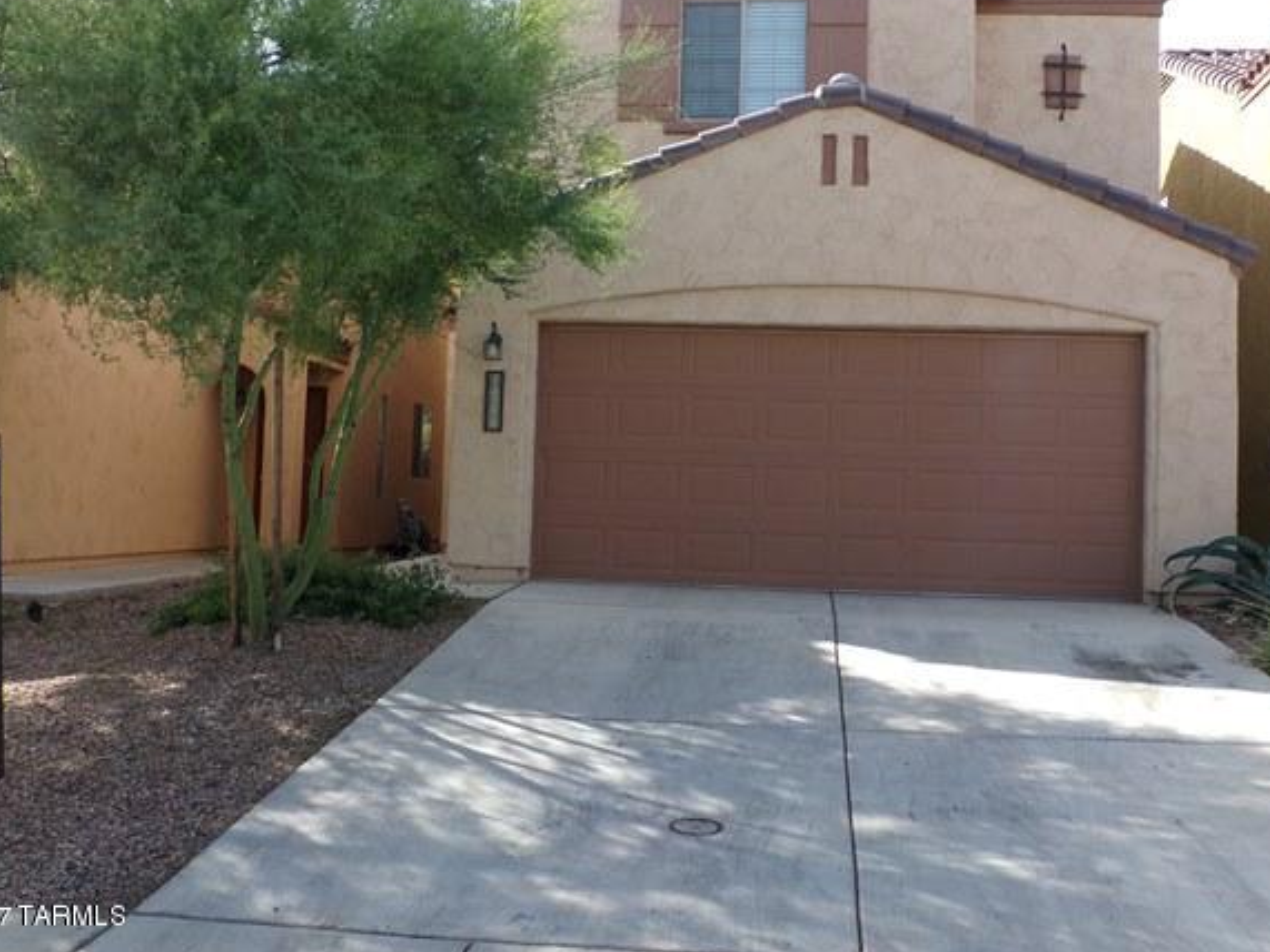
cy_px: 427
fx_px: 1357
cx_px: 627
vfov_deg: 38.6
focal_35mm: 37
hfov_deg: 50.1
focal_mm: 5.9
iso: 100
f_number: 7.99
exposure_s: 1/90
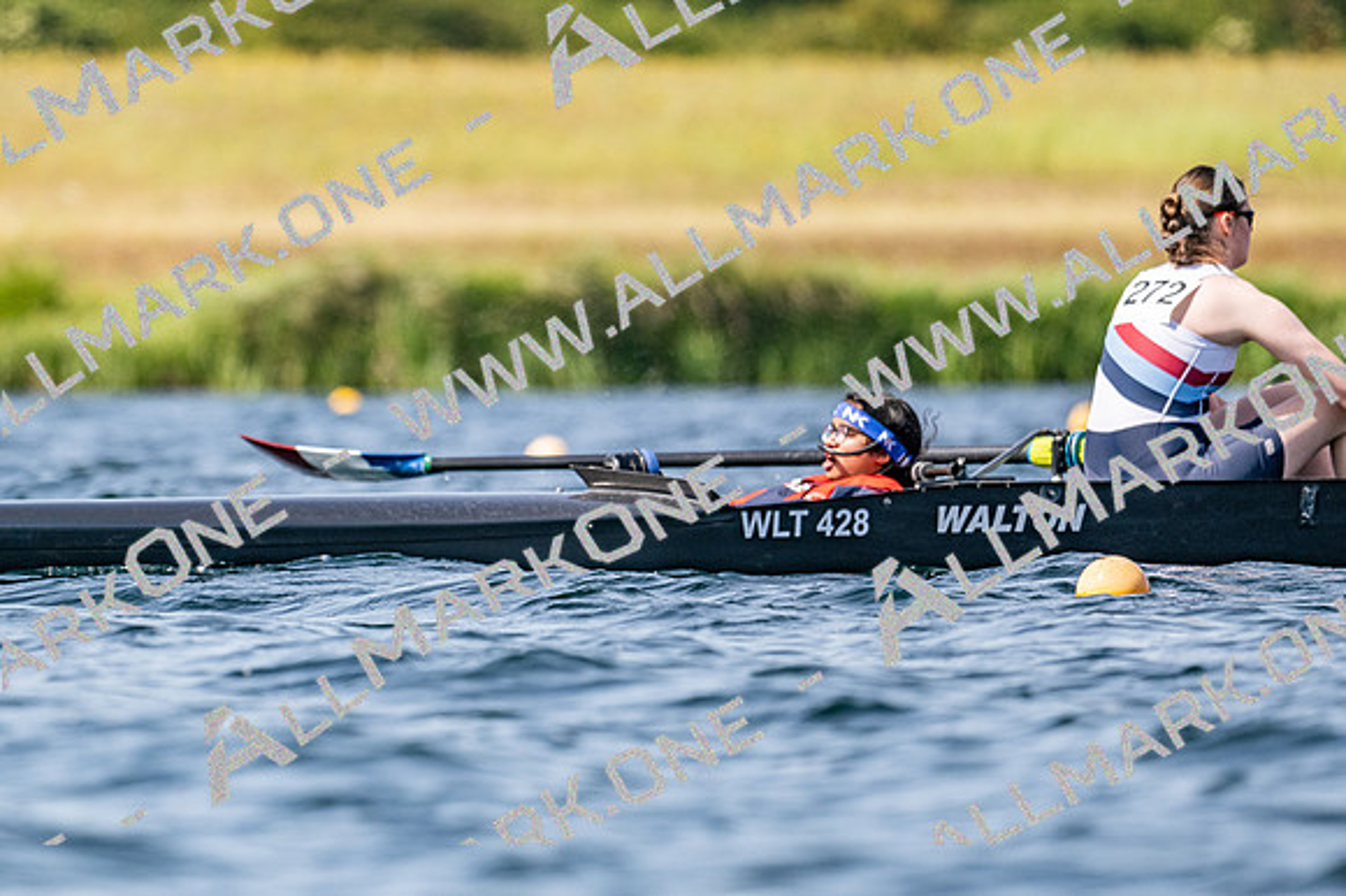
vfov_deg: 2.3
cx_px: 673
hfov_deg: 3.4
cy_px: 448
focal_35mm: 600
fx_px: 22420
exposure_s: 1/2500
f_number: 4.5
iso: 250
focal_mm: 400
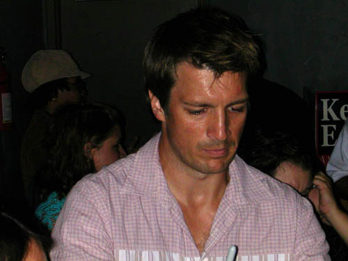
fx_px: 1116
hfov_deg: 17.7
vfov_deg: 13.3
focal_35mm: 111
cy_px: 130
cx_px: 174
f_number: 4.8
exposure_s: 1/59.9
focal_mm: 16.8
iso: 200
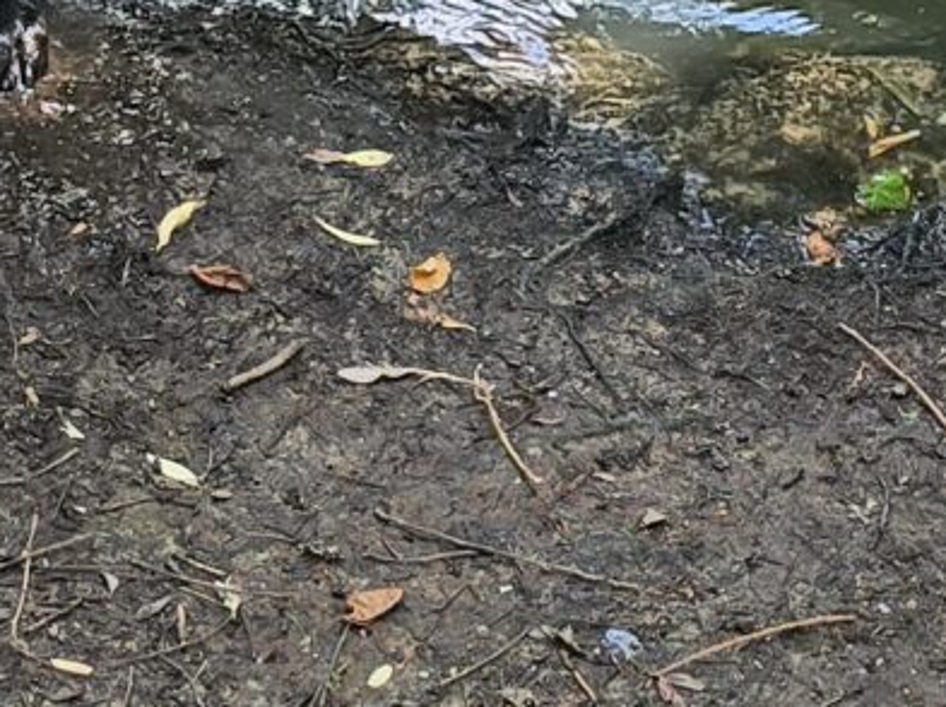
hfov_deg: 13.0
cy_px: -428
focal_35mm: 150
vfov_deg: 9.5
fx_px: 4096
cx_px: 19
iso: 64
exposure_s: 1/100
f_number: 1.7
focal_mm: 6.3
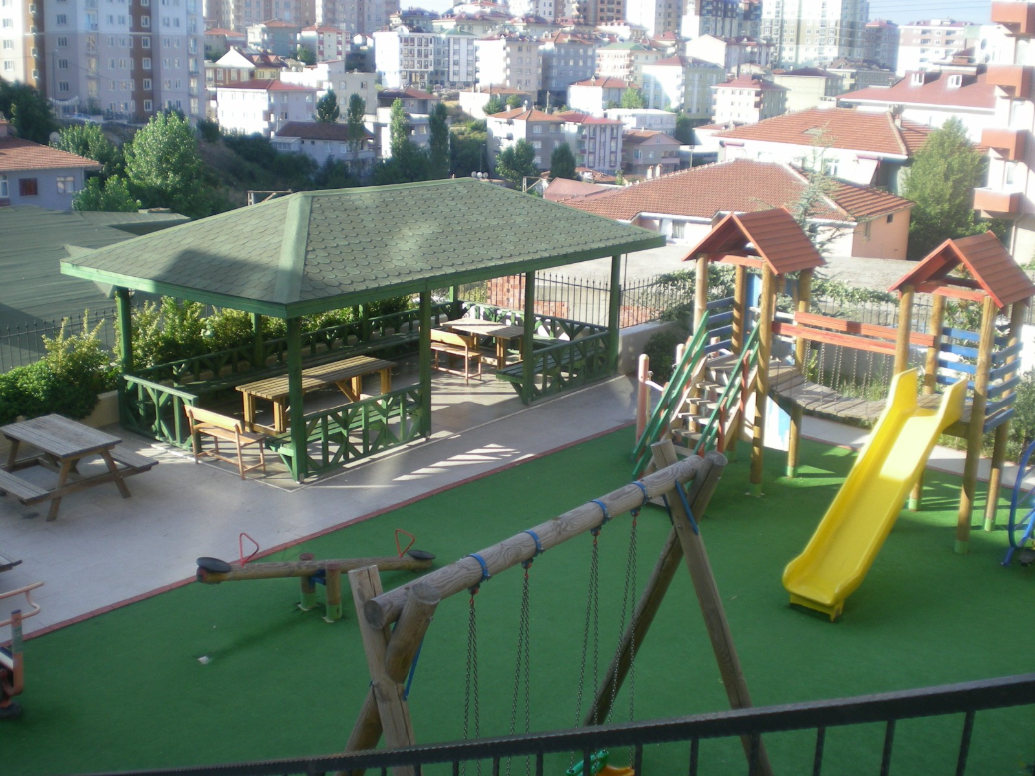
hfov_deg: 49.0
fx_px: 1136
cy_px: 388
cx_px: 518
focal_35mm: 38
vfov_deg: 37.7
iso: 50
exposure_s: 1/188
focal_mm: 6.3
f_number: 3.1
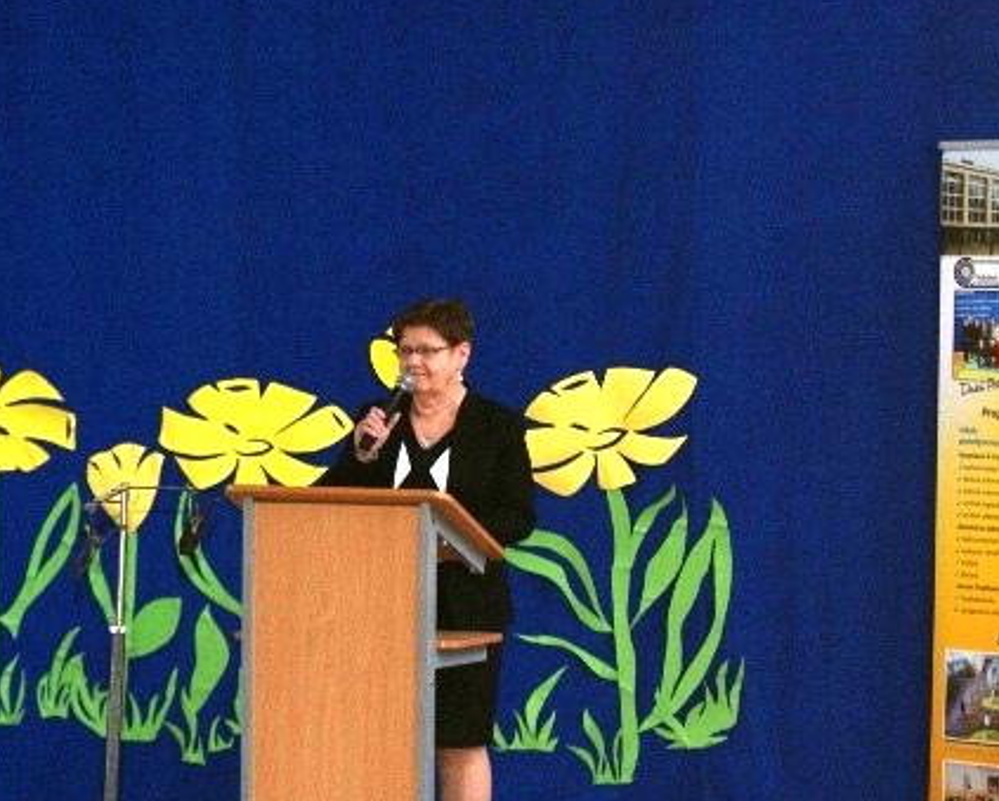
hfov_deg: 12.9
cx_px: 368
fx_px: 4408
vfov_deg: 10.4
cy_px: 495
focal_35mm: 149
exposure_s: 1/125
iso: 400
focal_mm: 70
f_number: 5.6
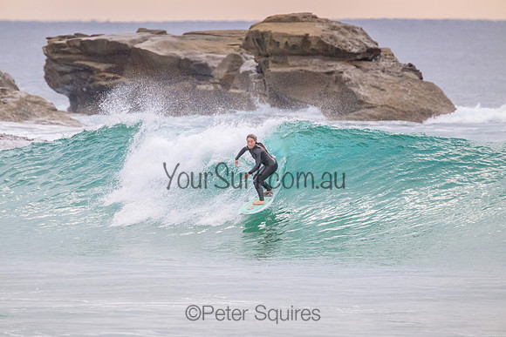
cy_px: 168
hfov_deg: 2.6
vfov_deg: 1.7
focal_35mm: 800
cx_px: 253
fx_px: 11247
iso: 5000
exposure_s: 1/1250
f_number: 11
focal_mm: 800
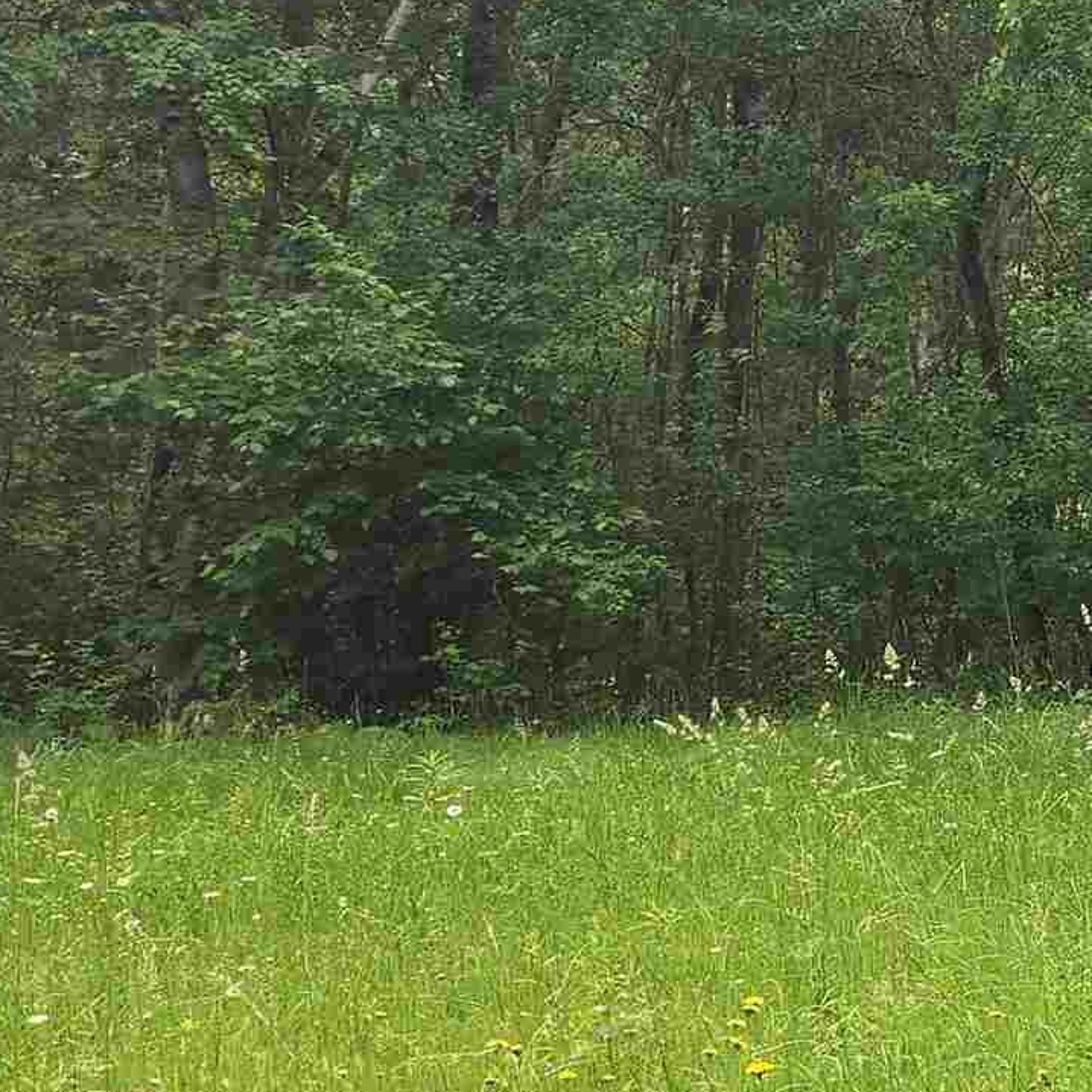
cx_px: 2102
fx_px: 3105
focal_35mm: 87
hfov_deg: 16.1
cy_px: 470
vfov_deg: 19.9
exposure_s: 1/197
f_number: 1.7
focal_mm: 6.3
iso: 12
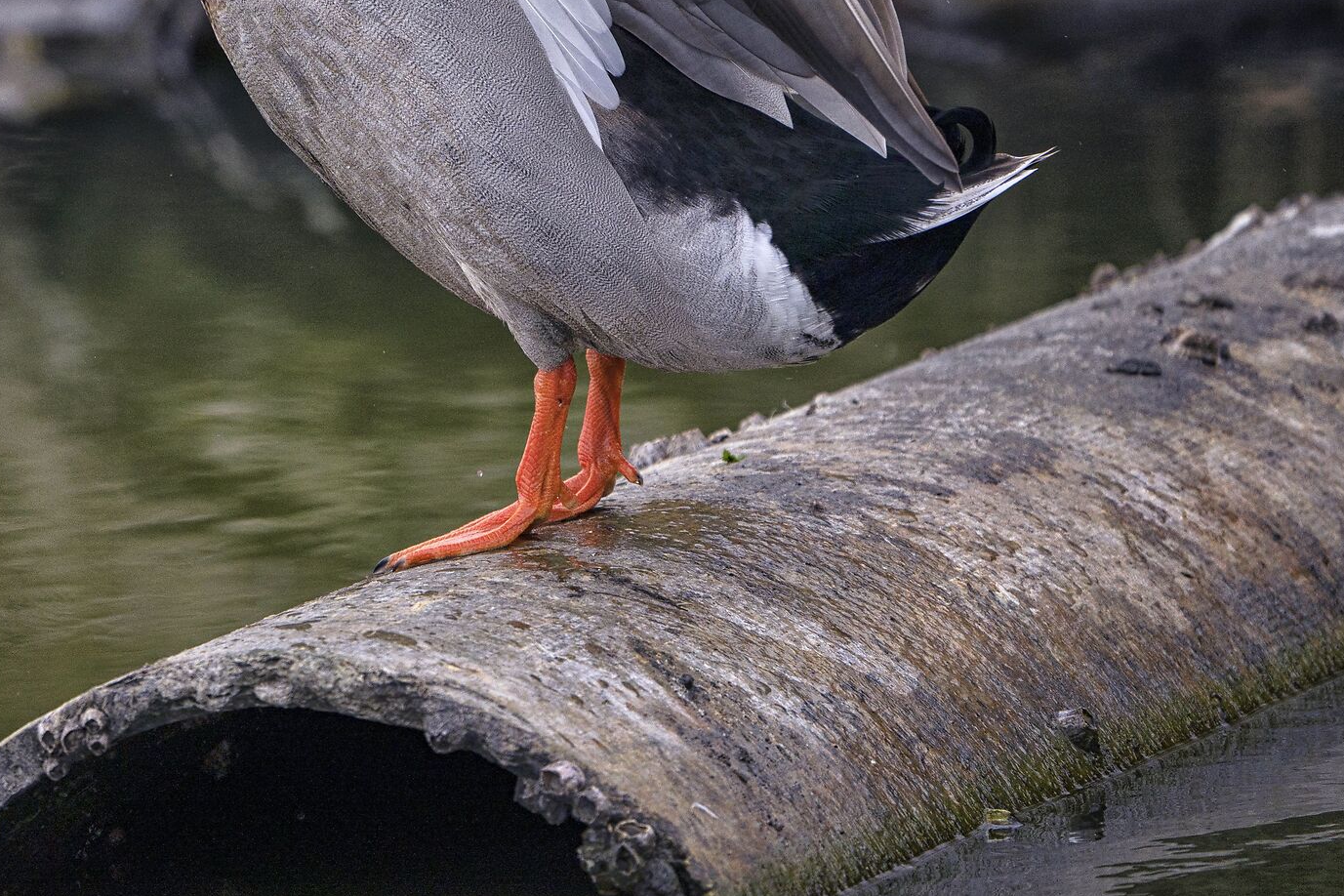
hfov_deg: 2.0
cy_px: 119
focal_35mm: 1046
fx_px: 39048
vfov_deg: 1.3
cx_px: 320
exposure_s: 1/1600
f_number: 6.3
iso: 250
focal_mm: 600
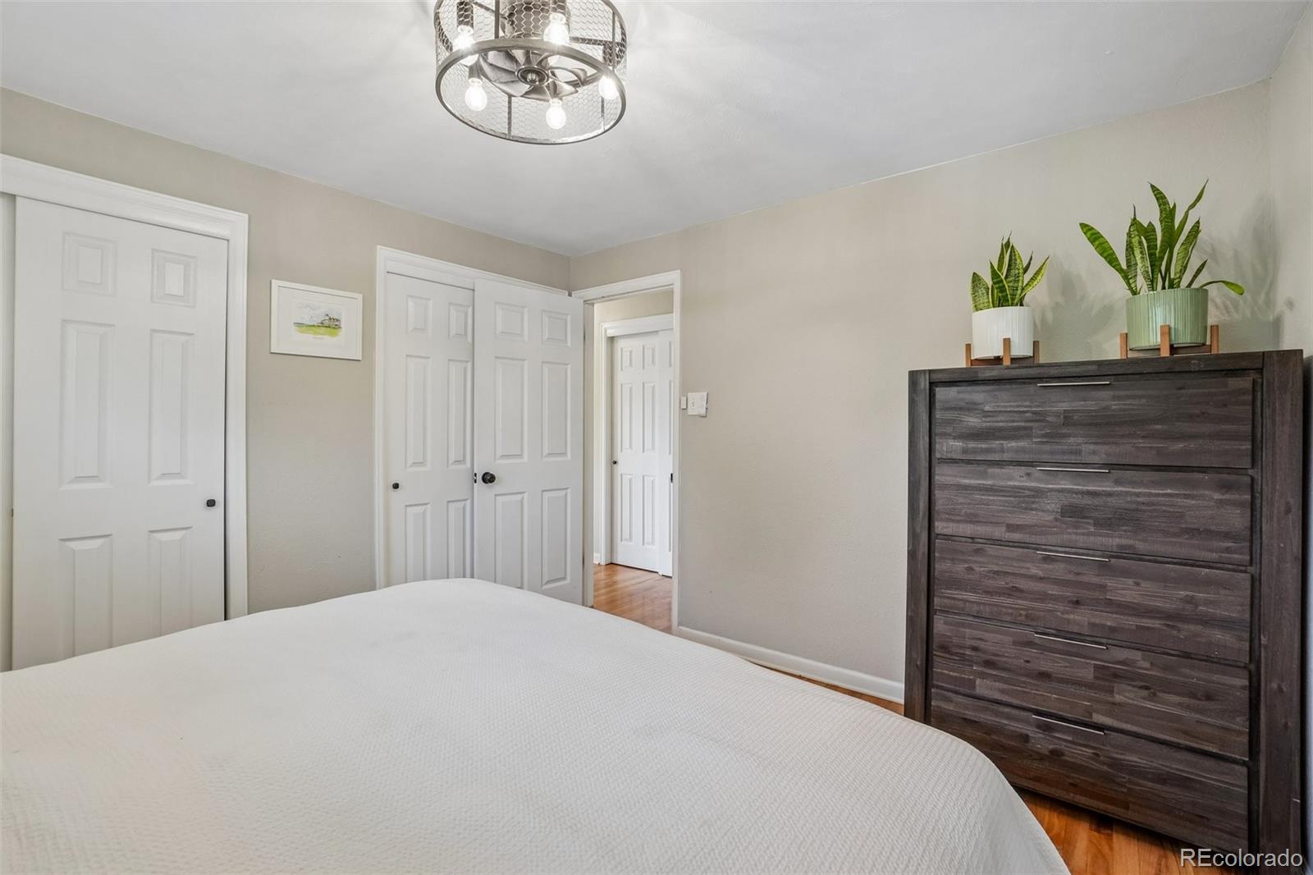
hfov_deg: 100.4
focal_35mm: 15
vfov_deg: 77.3
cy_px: 438
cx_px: 656
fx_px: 547
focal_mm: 10
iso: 400
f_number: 8
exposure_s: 1/15
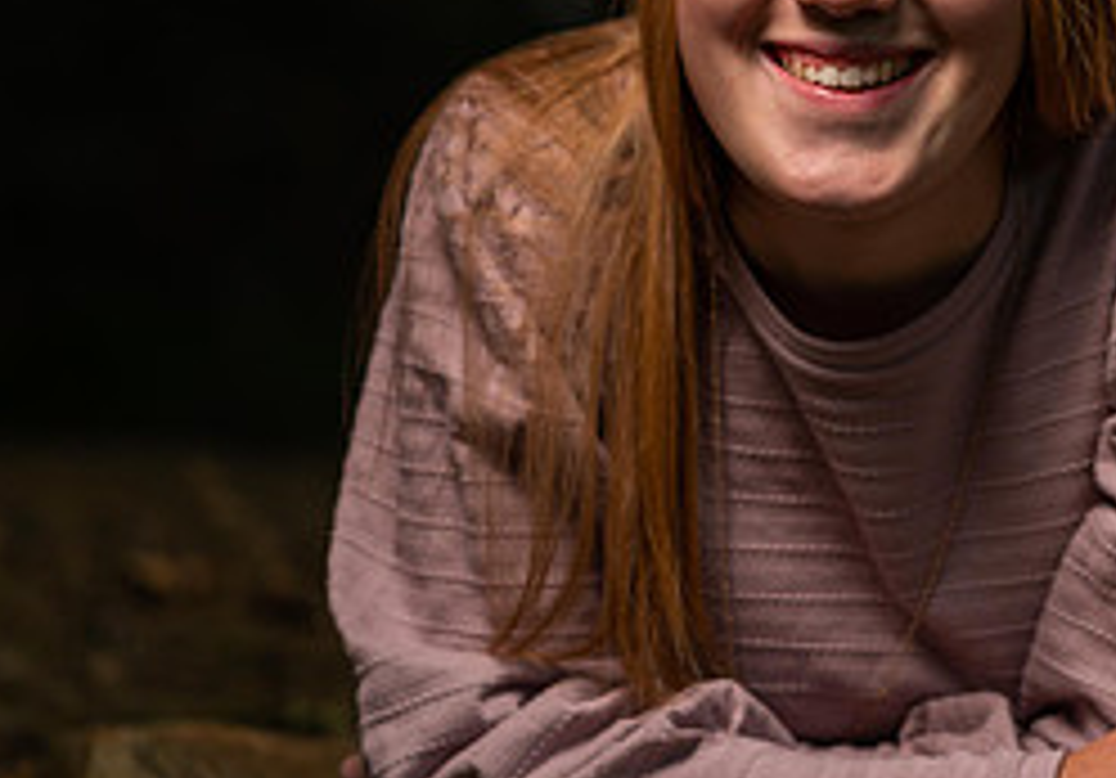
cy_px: -95
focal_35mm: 253
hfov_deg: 7.9
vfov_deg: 5.6
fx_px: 7956
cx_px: 1338
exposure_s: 1/320
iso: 80
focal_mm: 85
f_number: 1.8
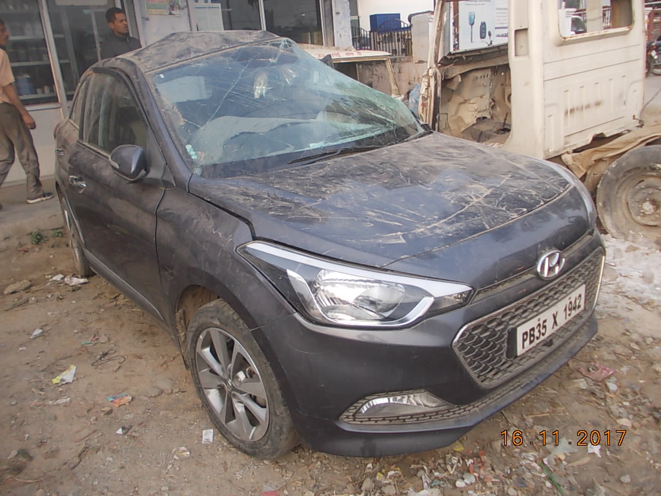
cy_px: 248
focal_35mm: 28
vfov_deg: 49.7
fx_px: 535
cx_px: 330
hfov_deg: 63.4
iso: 80
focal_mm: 4
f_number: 2.7
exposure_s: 1/200
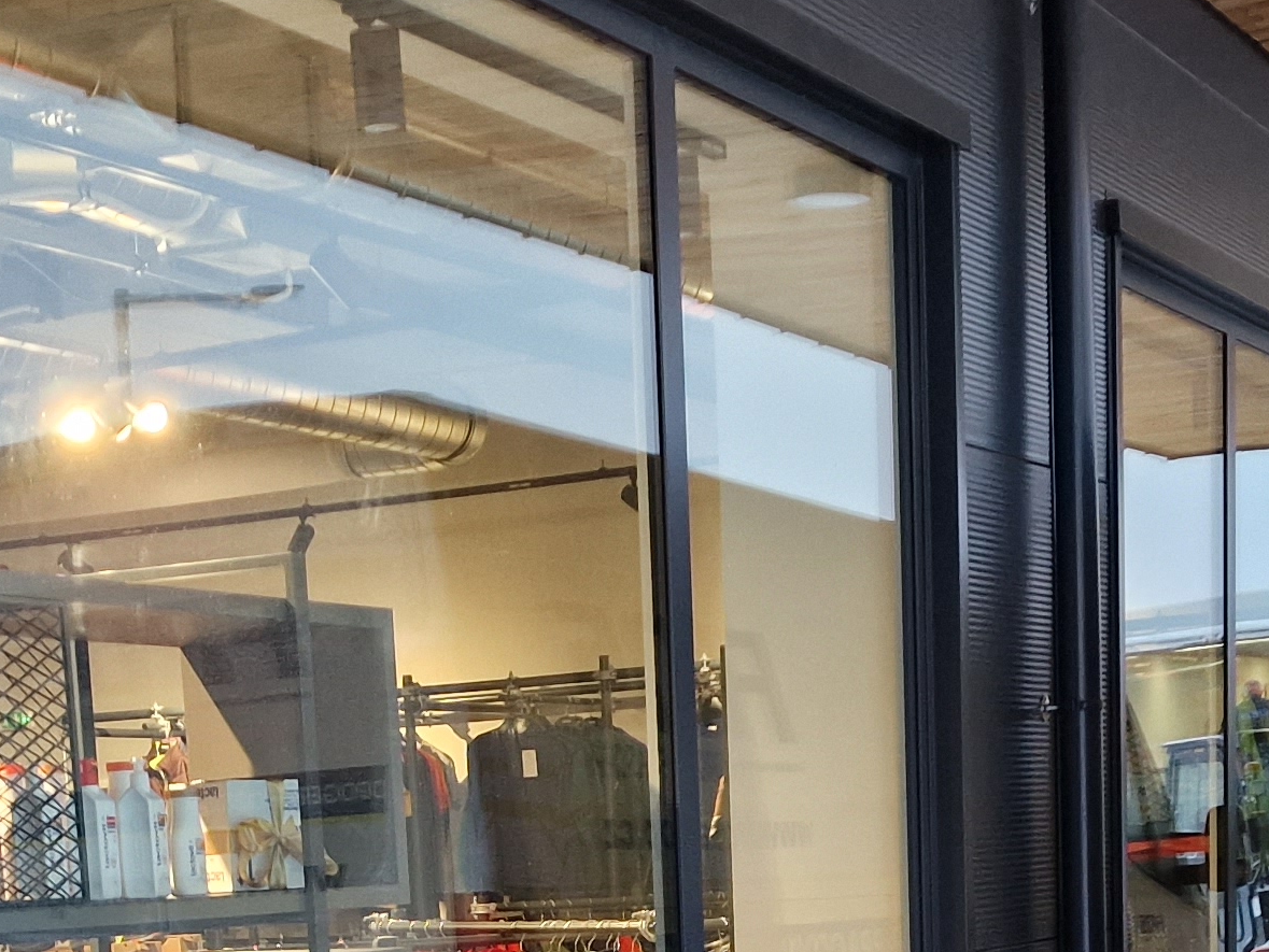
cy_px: 1255
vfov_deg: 17.7
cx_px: 521
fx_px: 2860
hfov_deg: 25.0
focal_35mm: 78
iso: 320
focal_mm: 6.4
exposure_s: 1/100
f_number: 1.8
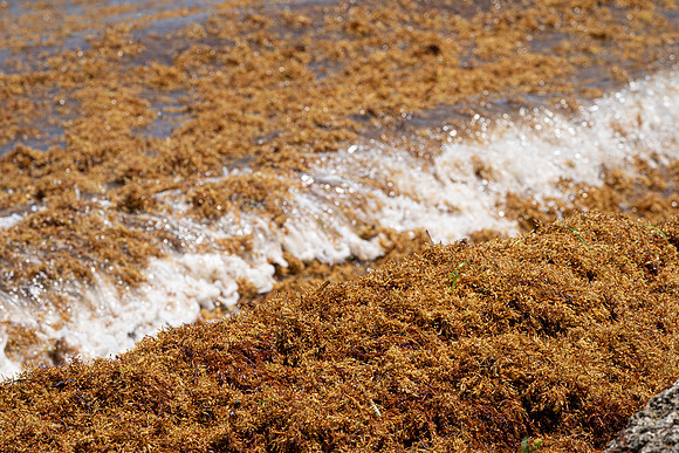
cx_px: 340
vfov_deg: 6.5
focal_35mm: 212
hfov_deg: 9.7
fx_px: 3999
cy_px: 226
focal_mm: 212
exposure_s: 1/1250
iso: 640
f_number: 10
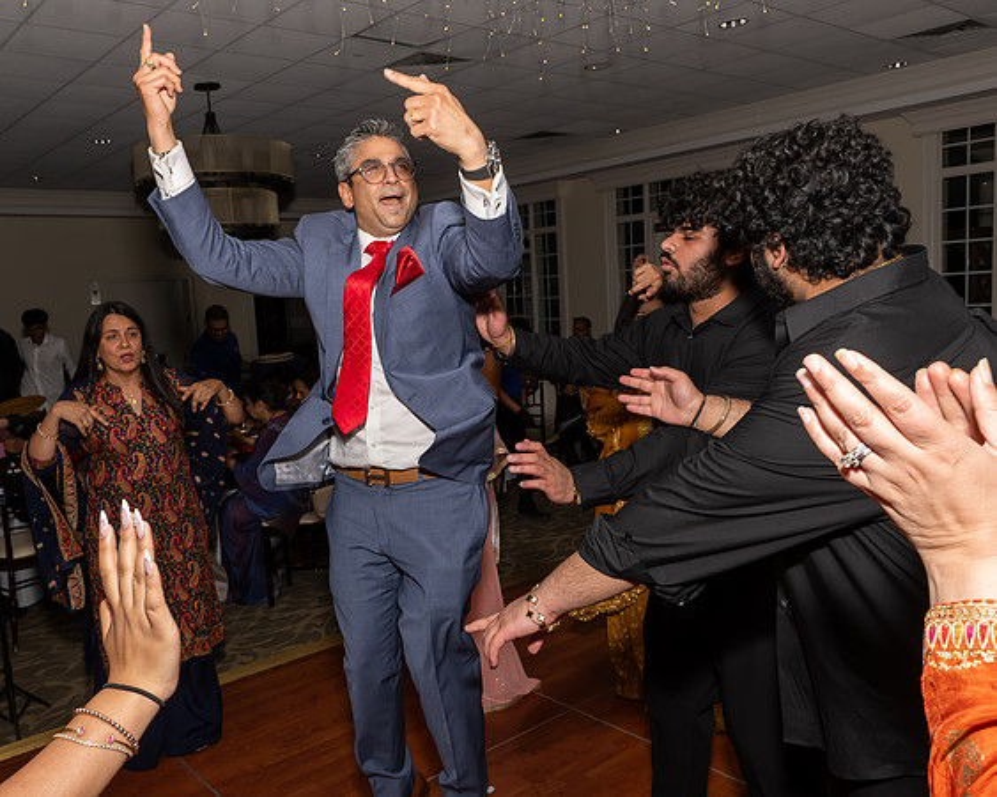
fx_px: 831
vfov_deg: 51.2
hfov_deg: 61.8
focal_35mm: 28
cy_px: 398
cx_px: 460
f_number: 8
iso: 640
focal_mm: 17
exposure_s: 1/250
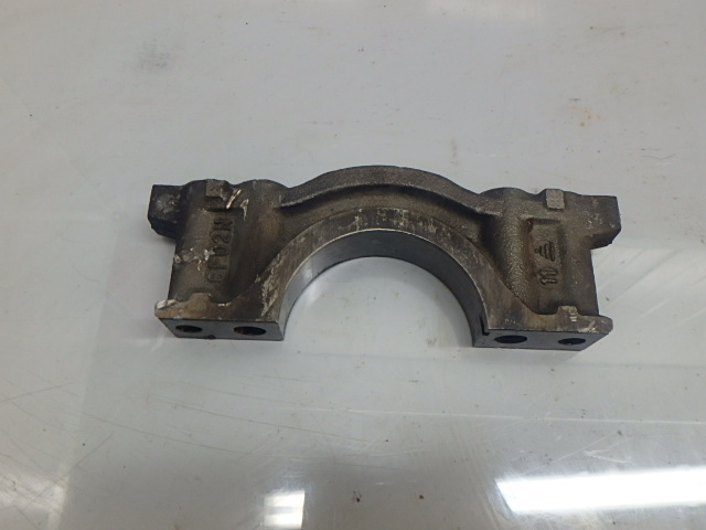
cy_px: 265
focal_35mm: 29
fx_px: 591
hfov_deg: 61.7
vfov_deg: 48.2
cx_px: 353
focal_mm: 5.2
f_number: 4.6
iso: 200
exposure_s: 1/30
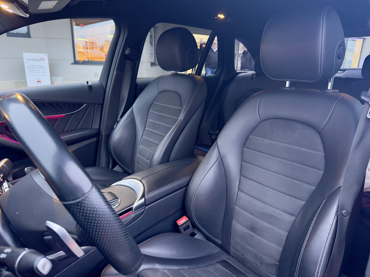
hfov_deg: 71.6
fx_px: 257
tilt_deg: -16.5
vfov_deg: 56.8
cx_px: 185
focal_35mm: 24
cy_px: 138
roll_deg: -2.0
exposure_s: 1/38
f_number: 1.78
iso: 1000
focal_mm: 6.76
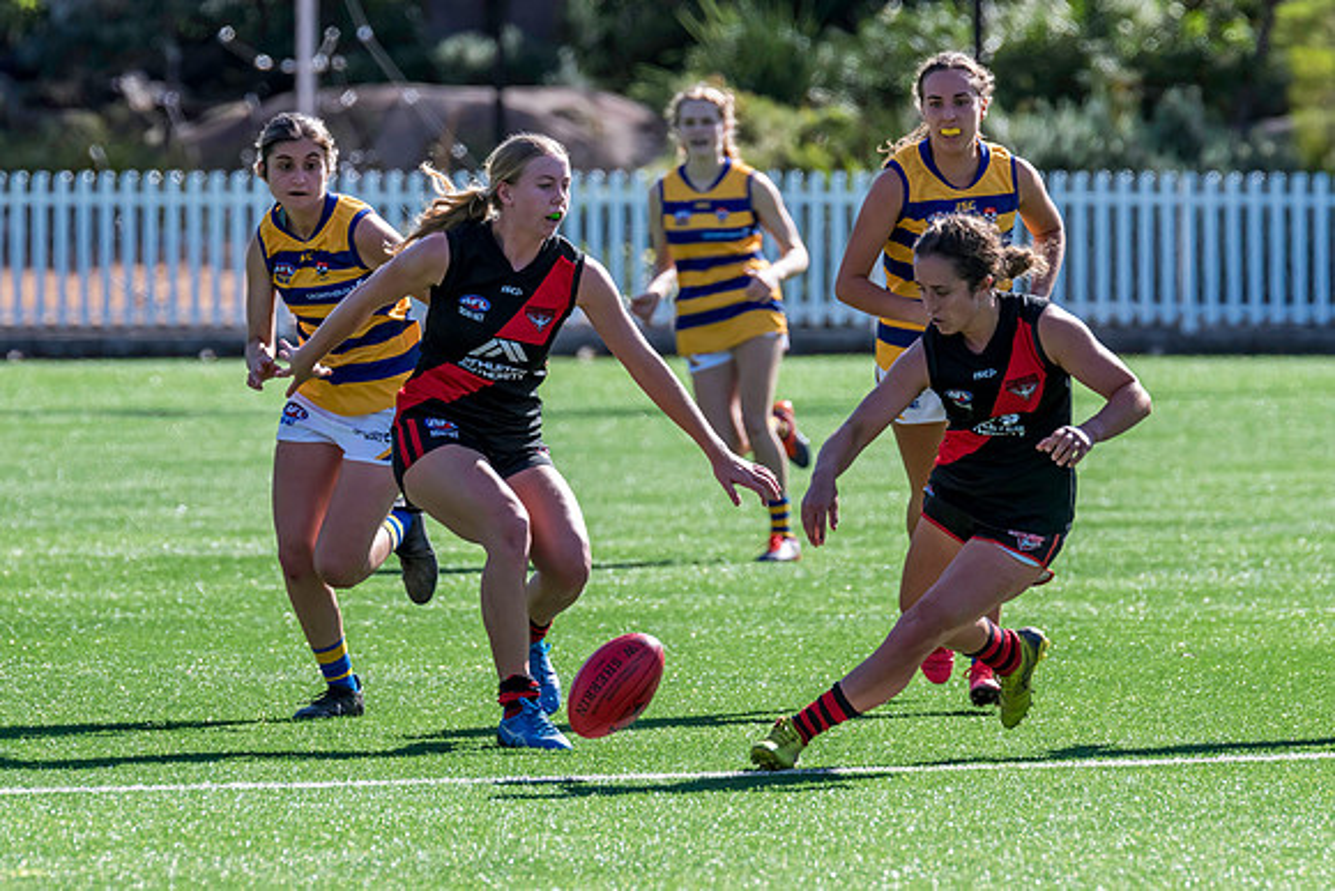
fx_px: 19487
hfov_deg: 3.9
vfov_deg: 2.6
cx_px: 560
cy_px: 471
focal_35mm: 525
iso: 800
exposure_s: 1/1600
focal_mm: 420
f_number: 7.1
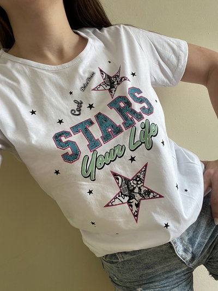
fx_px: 252
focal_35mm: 30
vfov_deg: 60.0
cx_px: 109
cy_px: 146
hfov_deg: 46.8
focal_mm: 2.71
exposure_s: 1/84
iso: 100
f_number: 2.2
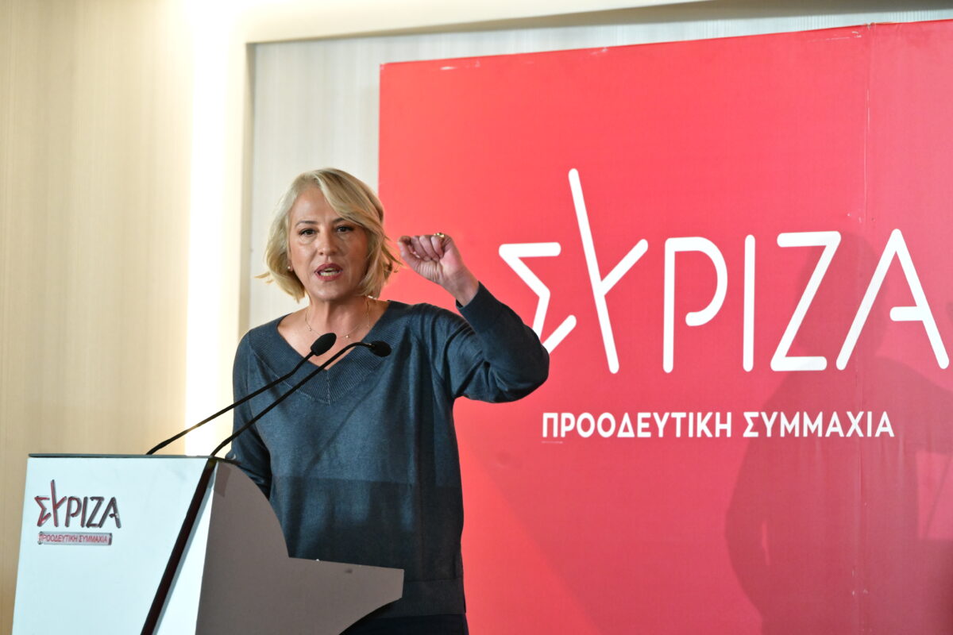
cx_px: 476
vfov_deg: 7.4
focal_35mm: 185
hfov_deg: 11.1
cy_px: 318
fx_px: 4897
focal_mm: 185
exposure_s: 1/320
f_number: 5.6
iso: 6400
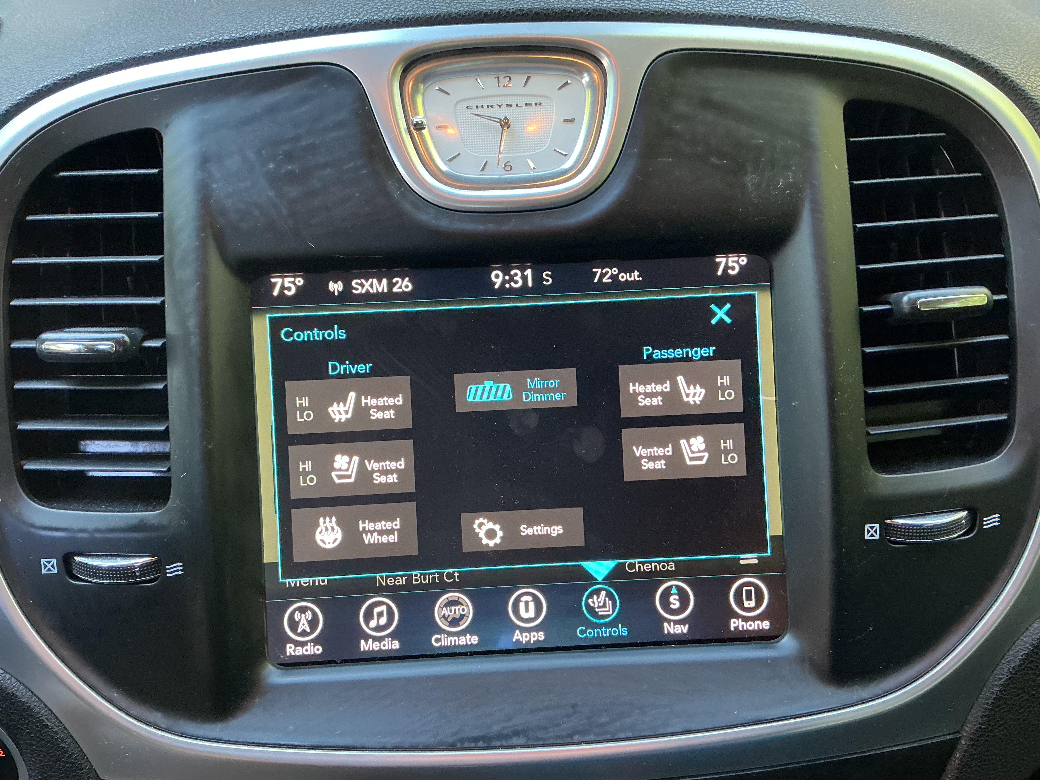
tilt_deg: -29.8
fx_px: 871
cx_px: 520
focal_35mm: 29
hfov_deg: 61.7
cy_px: 390
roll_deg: +2.0
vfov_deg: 48.2
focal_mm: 3
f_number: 1.8
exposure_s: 1/60
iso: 200
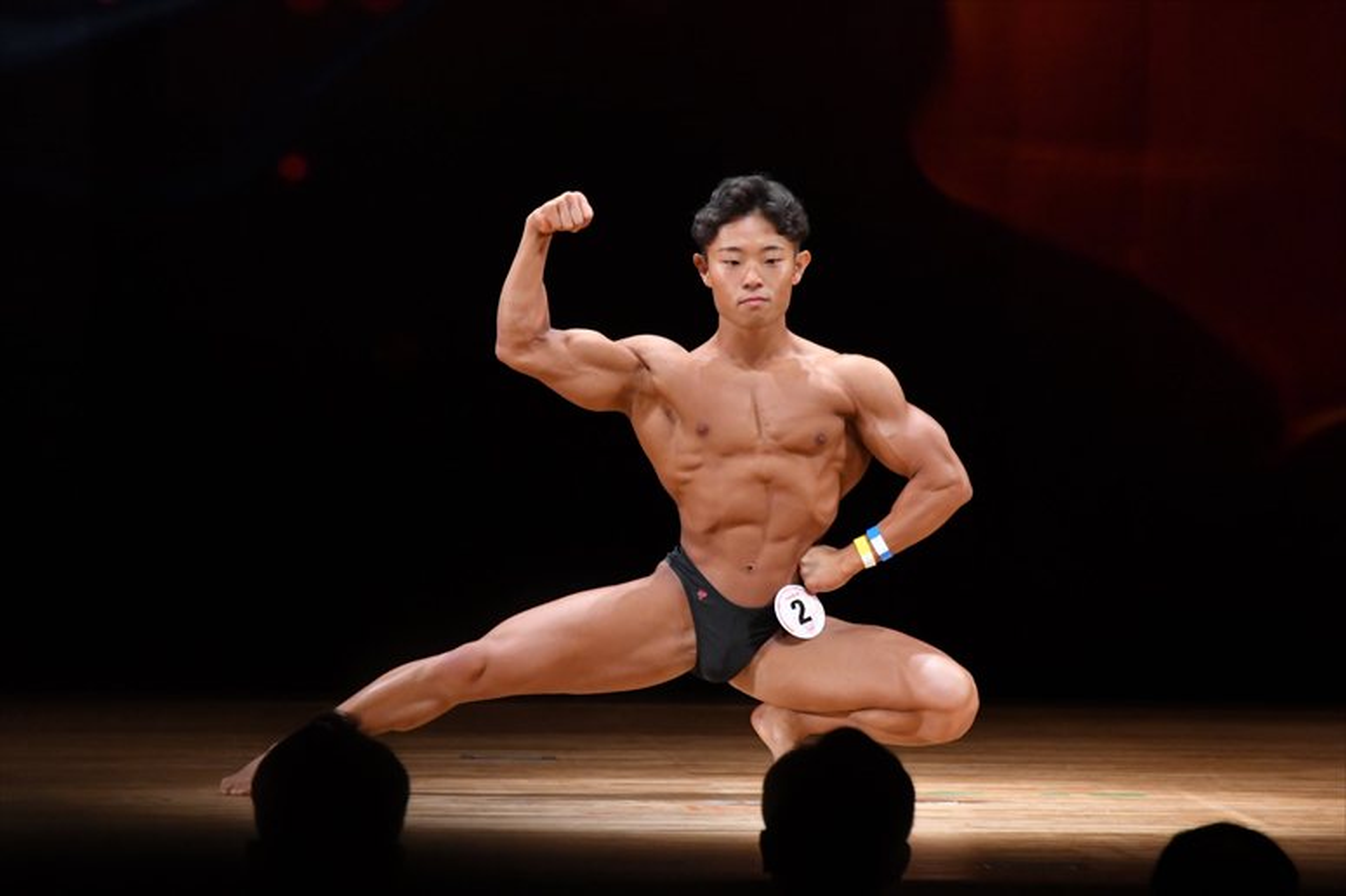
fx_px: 11772
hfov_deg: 6.5
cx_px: 673
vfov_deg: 4.4
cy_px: 448
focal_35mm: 315
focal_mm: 210
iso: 3200
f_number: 5.6
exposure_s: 1/400
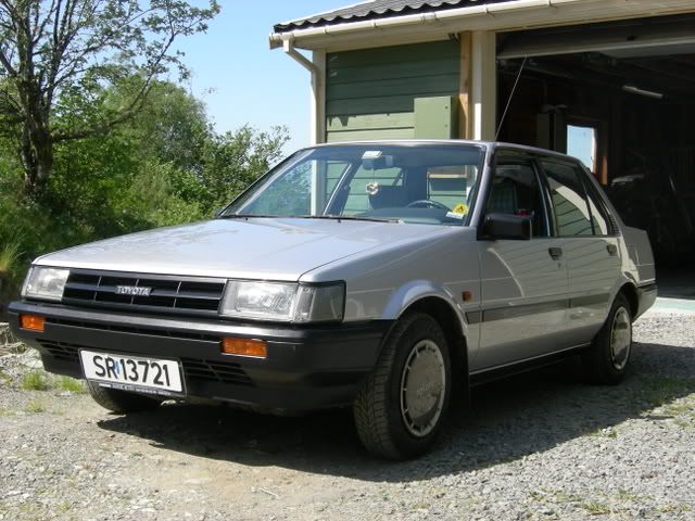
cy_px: 260
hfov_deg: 38.2
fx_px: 1004
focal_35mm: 50
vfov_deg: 29.1
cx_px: 348
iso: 64
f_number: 6.2
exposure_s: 1/186
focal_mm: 10.4
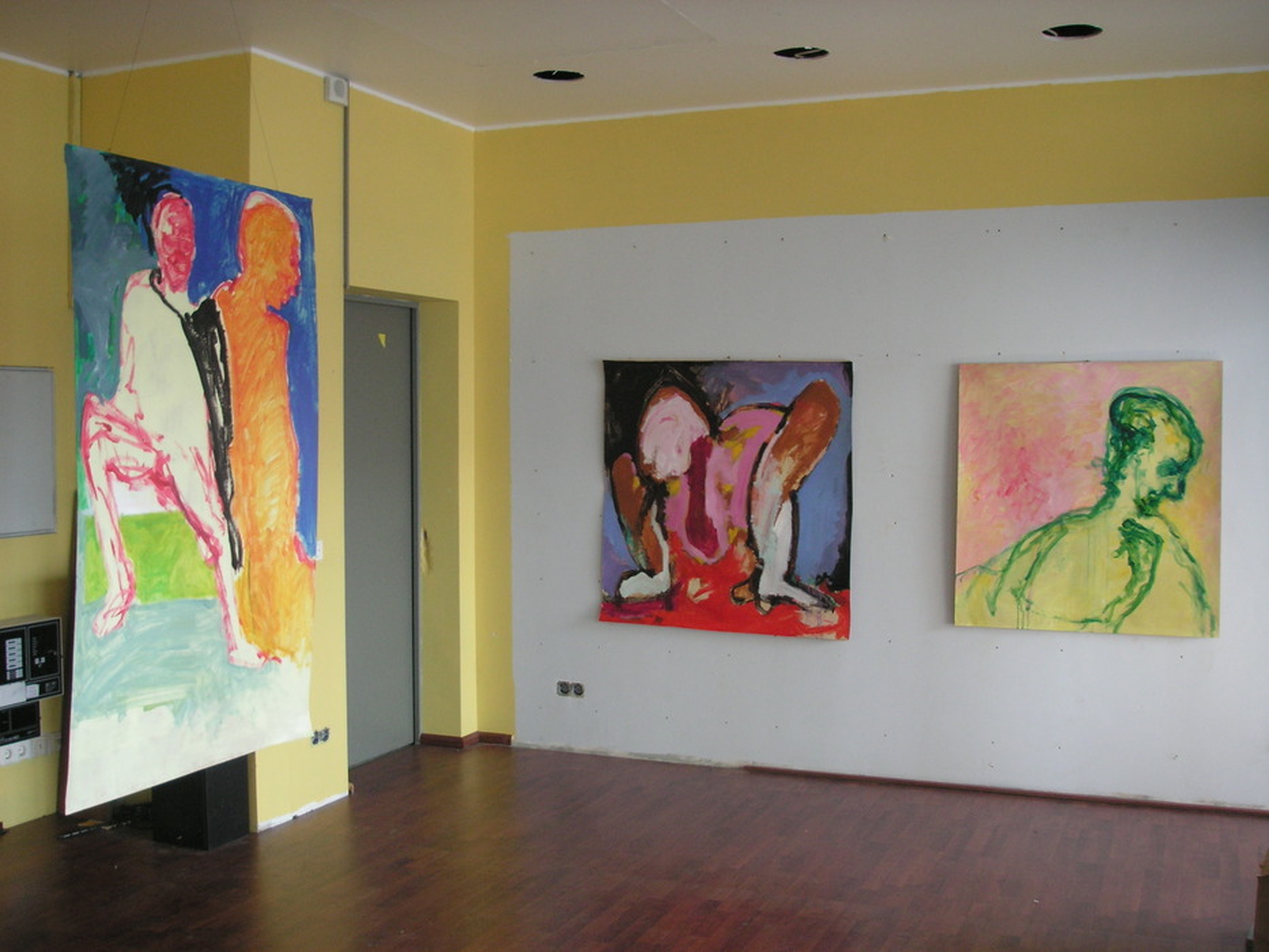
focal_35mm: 38
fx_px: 1393
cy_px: 476
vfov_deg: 37.7
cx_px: 634
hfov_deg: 49.0
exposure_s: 1/20
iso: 100
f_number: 3.3
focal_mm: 6.3
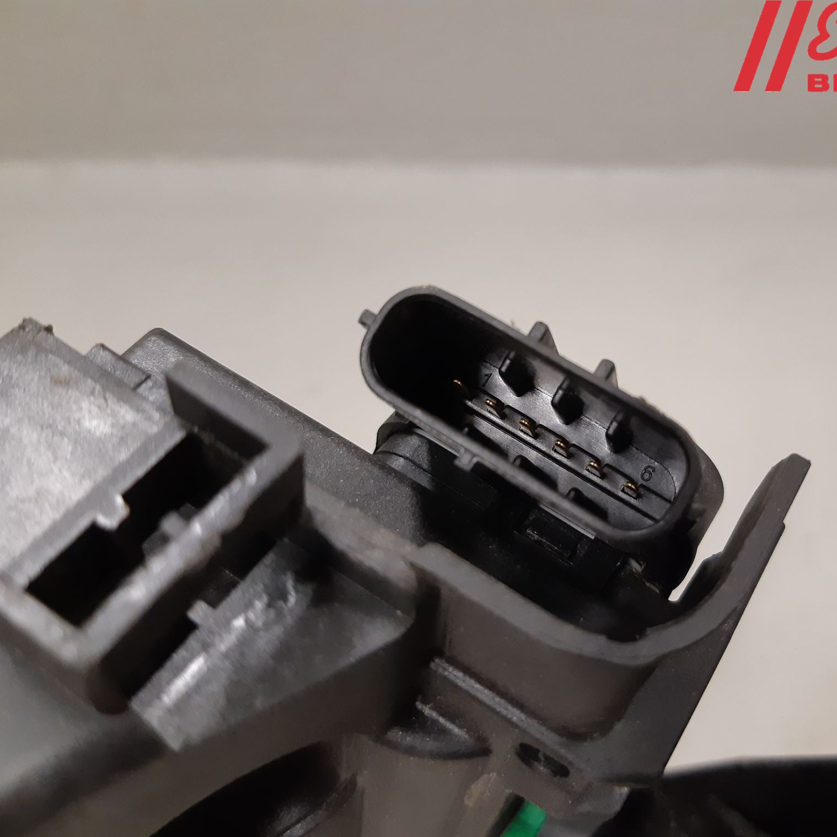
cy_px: 422
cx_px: 507
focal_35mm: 31
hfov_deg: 52.1
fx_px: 848
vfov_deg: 52.5
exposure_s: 1/60
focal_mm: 3.93
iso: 250
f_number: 1.7
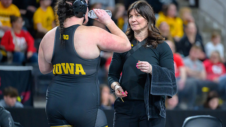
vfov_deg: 4.6
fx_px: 1588
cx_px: 142
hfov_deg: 8.1
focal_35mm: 265
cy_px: 63
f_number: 2.8
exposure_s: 1/800
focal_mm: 200
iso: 4000
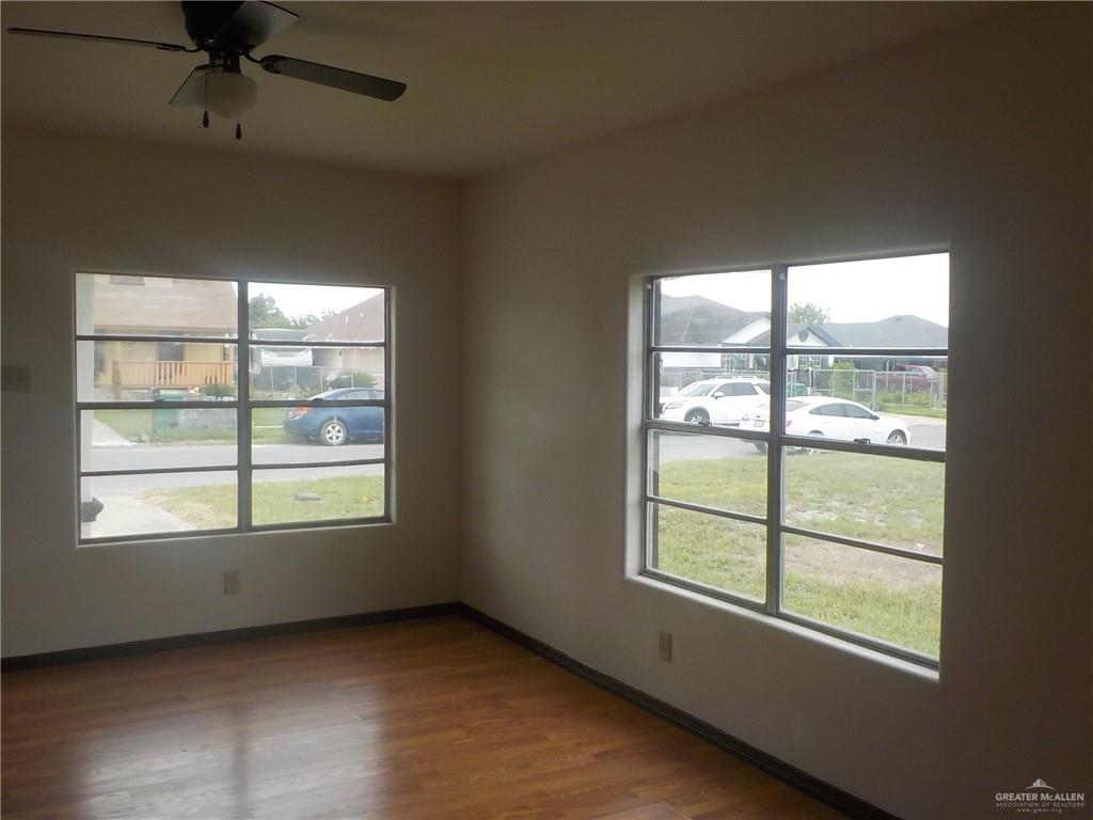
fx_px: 947
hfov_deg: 60.0
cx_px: 546
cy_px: 410
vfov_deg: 46.8
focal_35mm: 30
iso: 125
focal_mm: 4.1
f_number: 3.3
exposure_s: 1/400
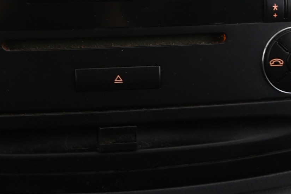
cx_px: 115
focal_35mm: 98
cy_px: 35
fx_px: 792
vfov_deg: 13.9
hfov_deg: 20.8
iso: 2000
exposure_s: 1/10
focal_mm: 50
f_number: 4
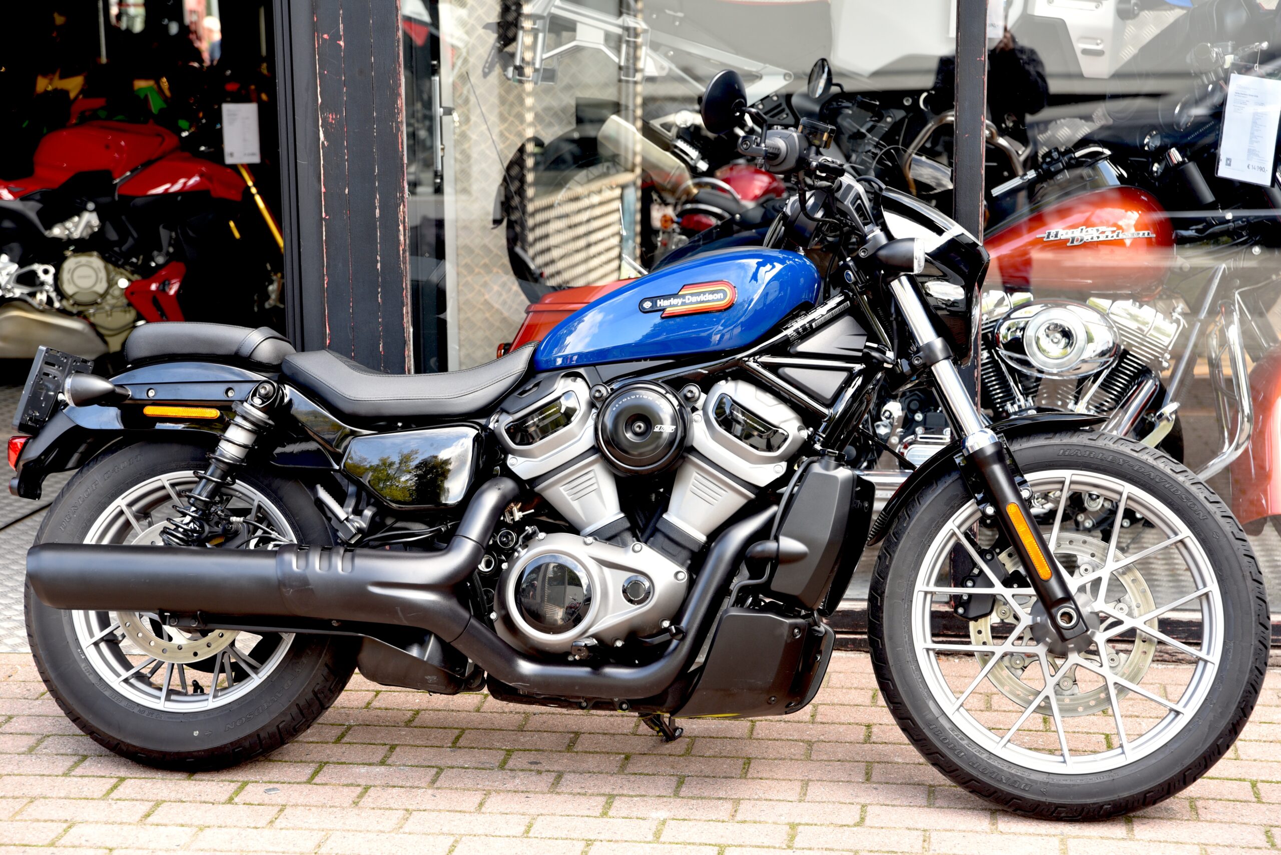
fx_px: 2492
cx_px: 640
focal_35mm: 70
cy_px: 428
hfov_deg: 28.8
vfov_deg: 19.5
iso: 200
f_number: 4.5
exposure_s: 1/80
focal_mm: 70
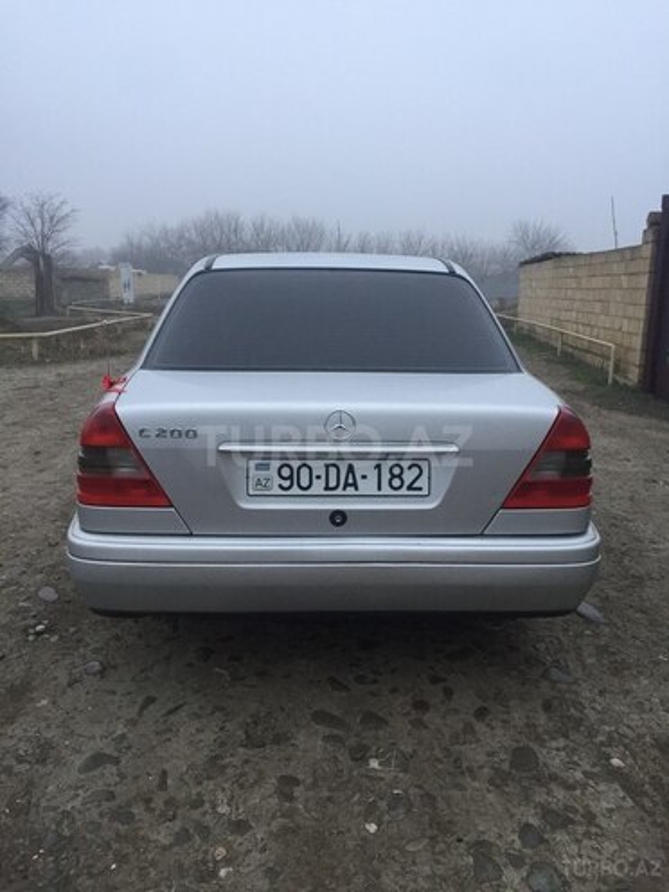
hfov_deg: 48.2
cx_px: 334
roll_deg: -1.1
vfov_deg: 61.7
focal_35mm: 29
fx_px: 747
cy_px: 446
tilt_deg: -10.7
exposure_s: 1/33
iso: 160
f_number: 2.2
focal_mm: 4.15
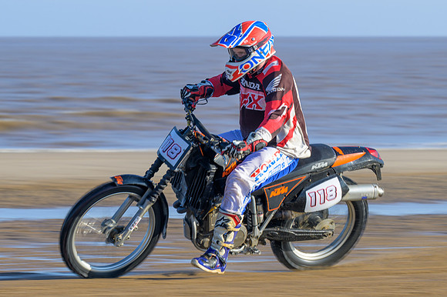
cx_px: 267
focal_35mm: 277
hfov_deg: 7.5
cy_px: 152
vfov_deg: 5.0
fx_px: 3431
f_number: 8
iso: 80
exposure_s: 1/160
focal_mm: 150
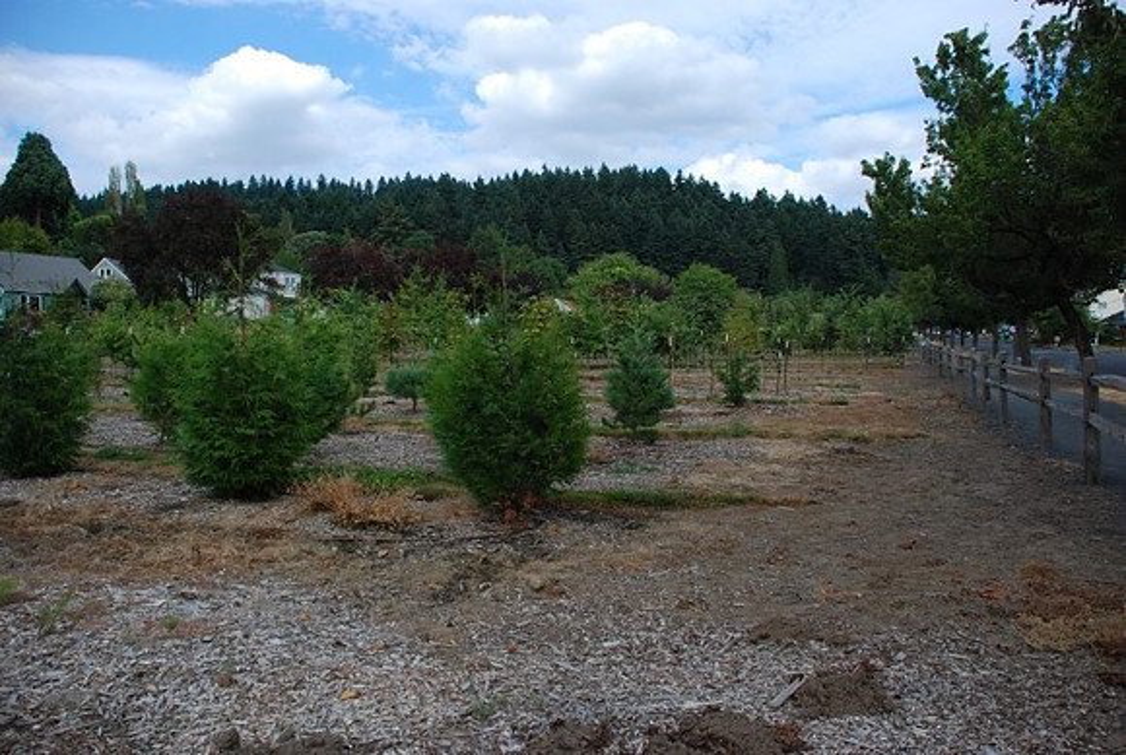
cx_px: 563
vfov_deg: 48.1
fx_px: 846
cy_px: 378
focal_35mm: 27
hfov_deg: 67.3
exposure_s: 1/2000
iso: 500
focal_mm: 18
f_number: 4
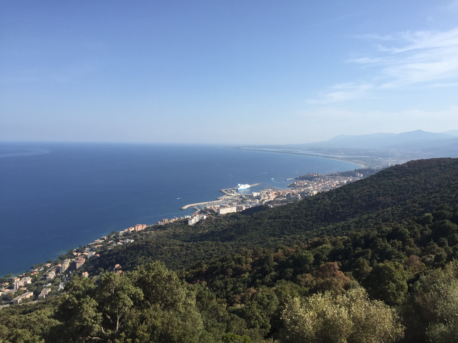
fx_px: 384
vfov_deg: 48.2
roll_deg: -0.9
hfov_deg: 61.7
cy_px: 172
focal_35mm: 29
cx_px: 229
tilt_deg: -3.8
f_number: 2.2
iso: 32
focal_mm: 4.15
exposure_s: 1/1799
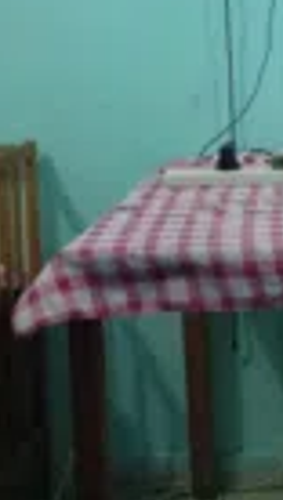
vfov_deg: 25.6
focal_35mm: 79
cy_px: 9
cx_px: 381
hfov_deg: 14.6
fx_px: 1050
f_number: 1.8
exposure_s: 1/100
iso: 3981
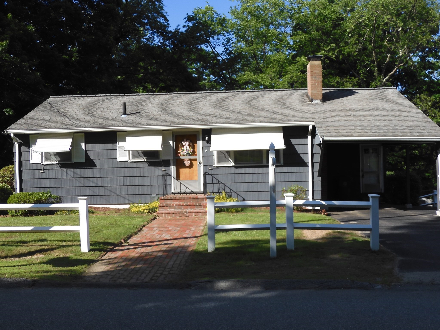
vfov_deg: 37.7
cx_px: 220
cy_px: 165
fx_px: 483
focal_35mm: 38
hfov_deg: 49.0
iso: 100
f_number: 4
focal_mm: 6.8
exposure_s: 1/800
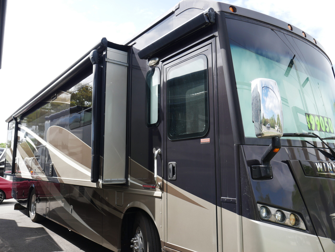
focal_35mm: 28
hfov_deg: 63.4
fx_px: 271
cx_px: 168
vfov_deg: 49.8
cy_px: 126
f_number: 5.6
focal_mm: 14
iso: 200
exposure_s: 1/320
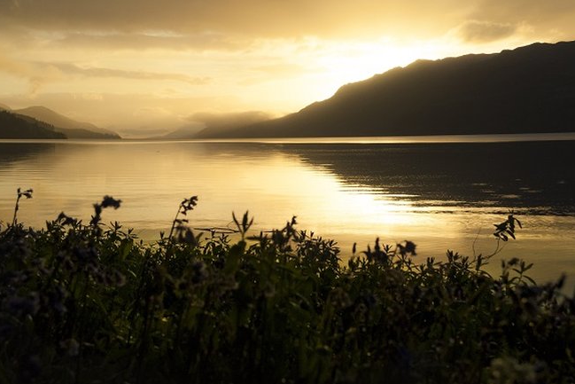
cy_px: 186
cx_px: 291
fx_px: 751
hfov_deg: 41.9
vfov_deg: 28.7
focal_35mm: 47
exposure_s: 1/1600
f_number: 7.1
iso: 640
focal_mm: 30
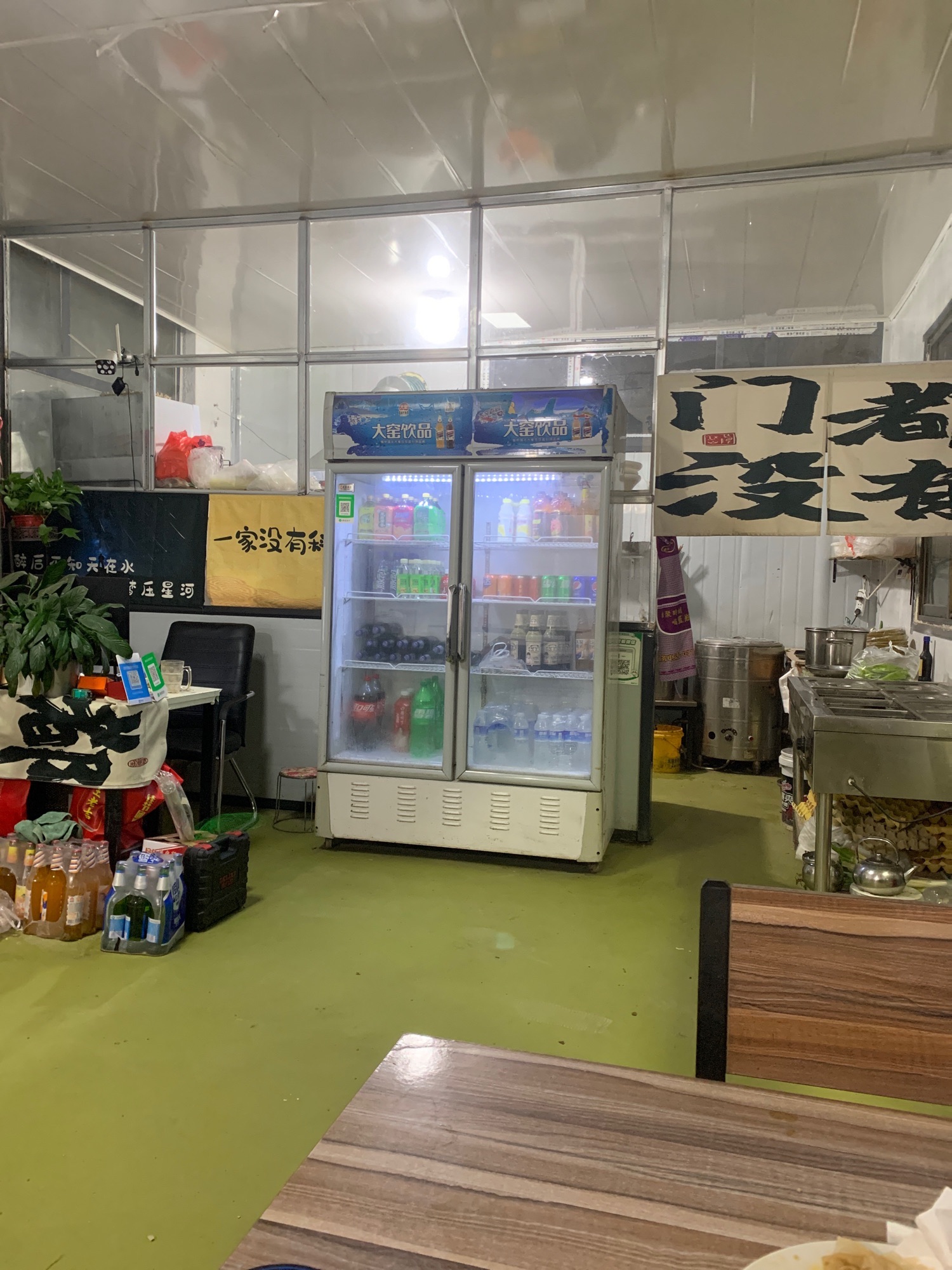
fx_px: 953
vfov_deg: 67.3
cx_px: 476
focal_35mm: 26
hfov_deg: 53.1
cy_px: 635
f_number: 1.8
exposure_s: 1/50
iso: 400
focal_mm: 4.25
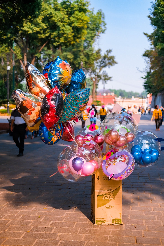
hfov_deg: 25.5
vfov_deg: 37.5
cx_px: 82
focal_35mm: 53
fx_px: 362
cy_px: 123
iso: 320
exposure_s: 1/4000
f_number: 2.2
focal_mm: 35
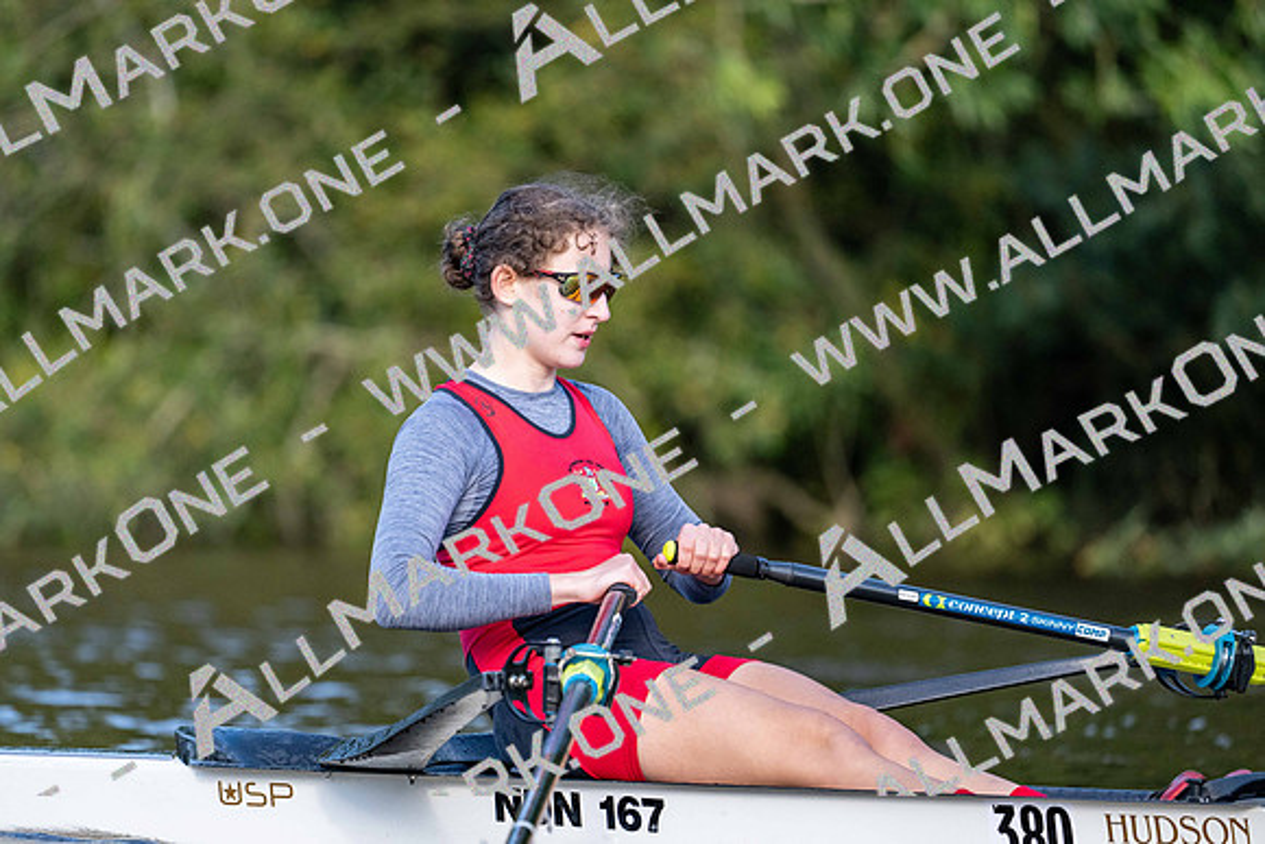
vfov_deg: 3.4
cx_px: 632
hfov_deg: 5.2
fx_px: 14058
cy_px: 422
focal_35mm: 400
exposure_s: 1/3200
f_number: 4.5
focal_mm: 400
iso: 2200
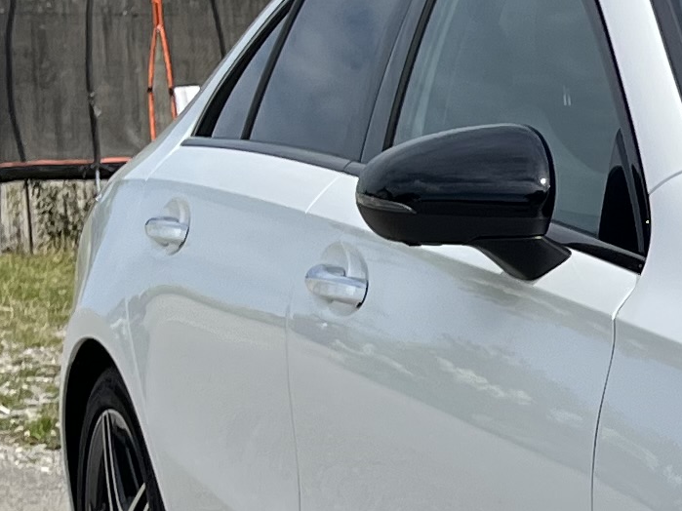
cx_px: 1374
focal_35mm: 150
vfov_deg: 9.9
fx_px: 2955
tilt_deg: -5.6
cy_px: 413
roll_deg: +1.2
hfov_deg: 11.8
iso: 50
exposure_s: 1/5556
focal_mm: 5.1
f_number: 1.6
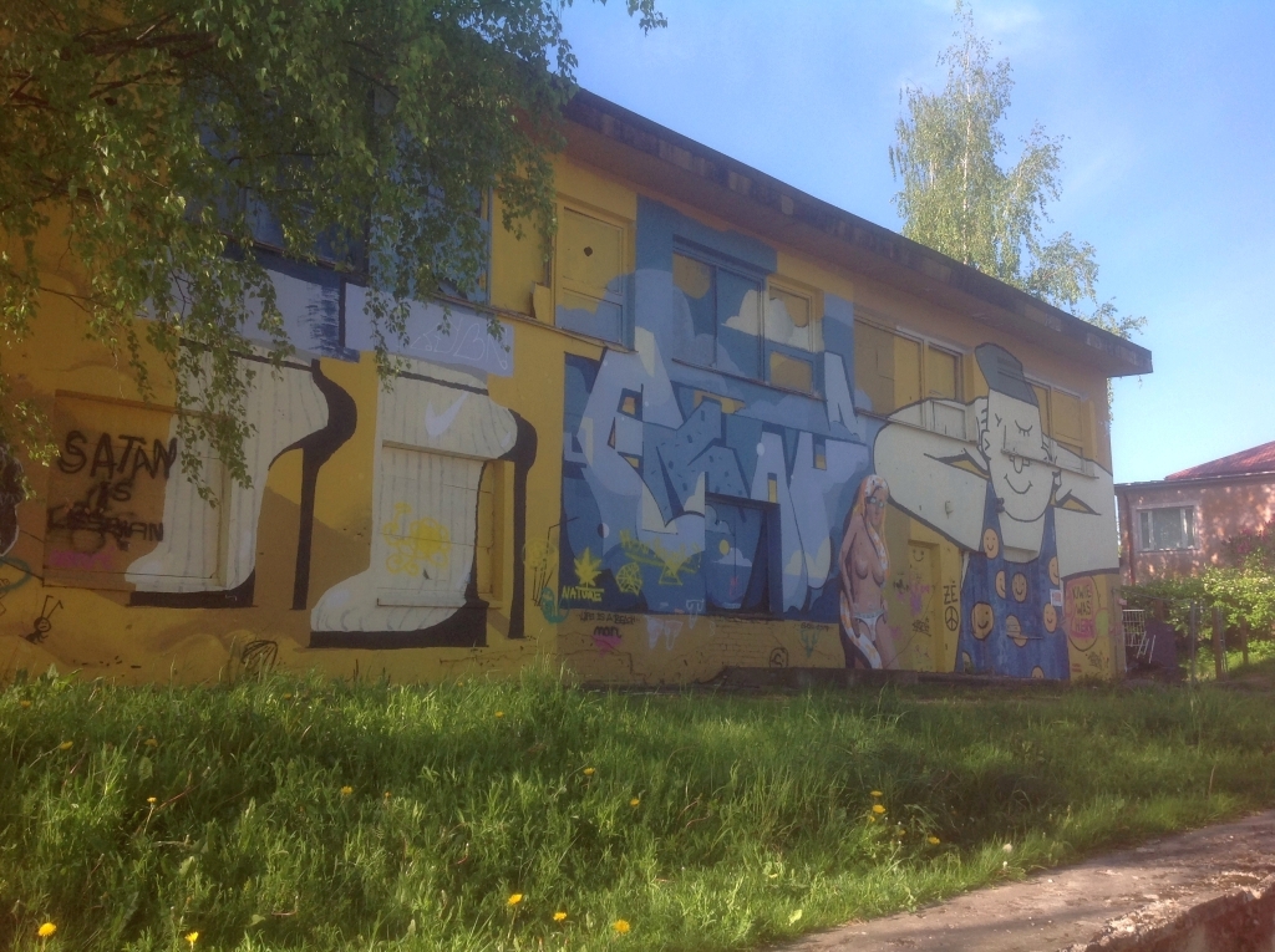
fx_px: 1287
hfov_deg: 52.7
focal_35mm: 35
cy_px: 476
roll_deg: -0.2
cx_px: 638
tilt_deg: +8.5
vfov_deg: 40.6
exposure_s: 1/496
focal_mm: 4.28
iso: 50
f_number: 2.4
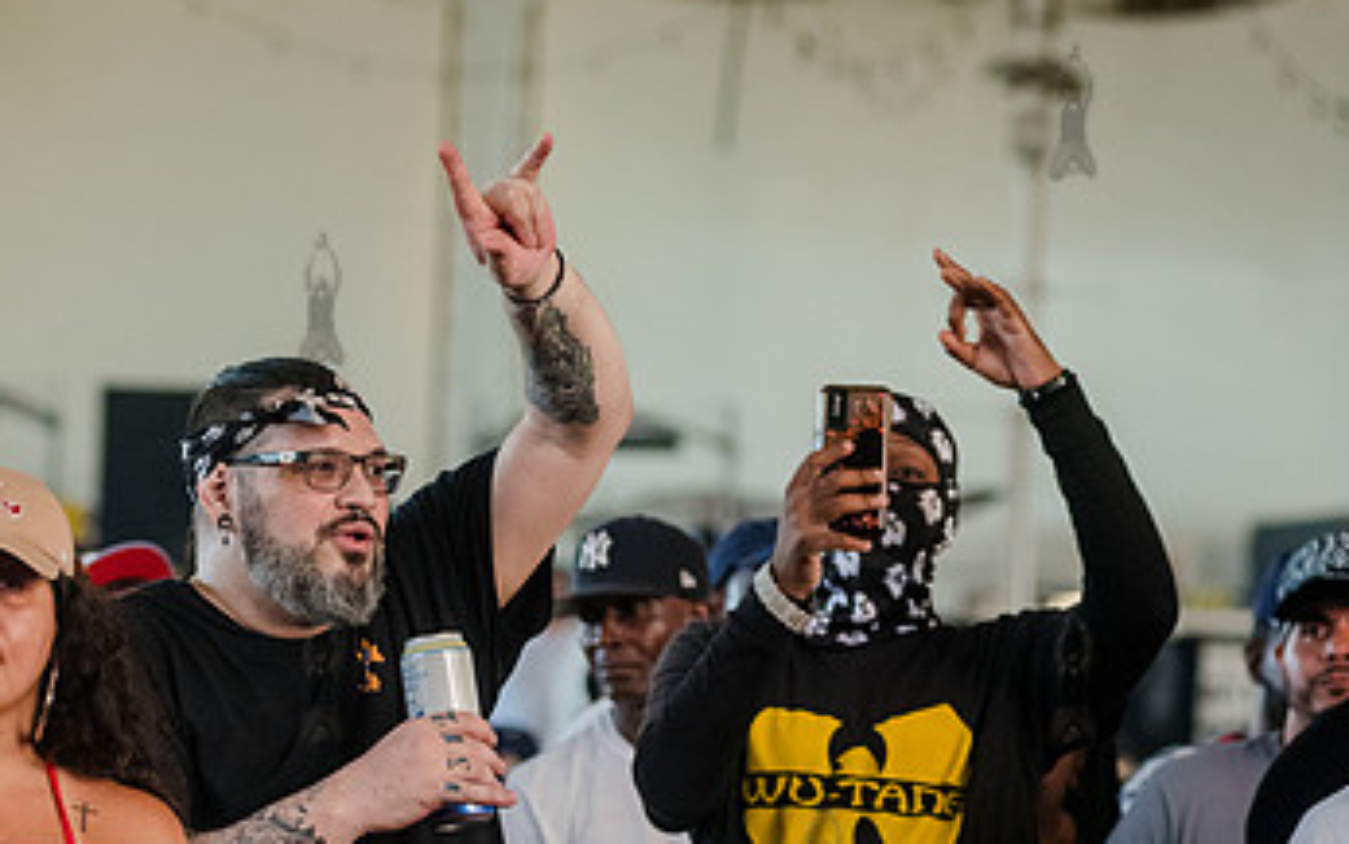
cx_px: 319
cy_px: 675
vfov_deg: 6.2
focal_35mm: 213
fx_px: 7832
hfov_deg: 9.8
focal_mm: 125
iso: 5000
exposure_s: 1/500
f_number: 4
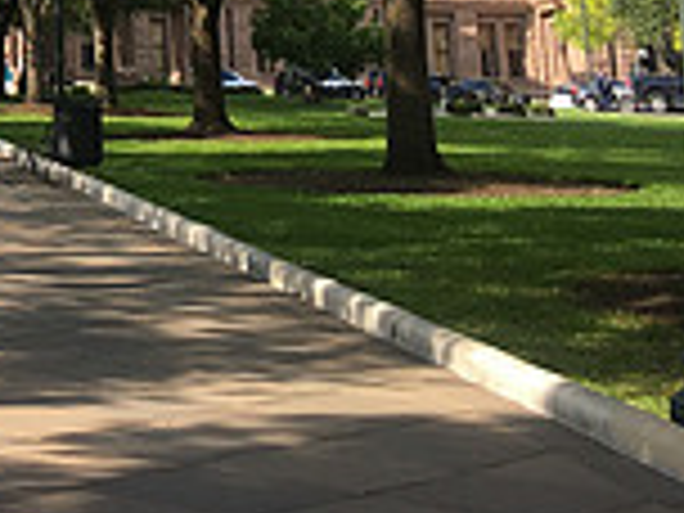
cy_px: -425
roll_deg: -0.7
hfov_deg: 16.3
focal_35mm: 111
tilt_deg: +16.5
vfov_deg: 12.2
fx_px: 2193
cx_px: -310
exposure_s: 1/651
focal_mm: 4.15
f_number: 2.2
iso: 25
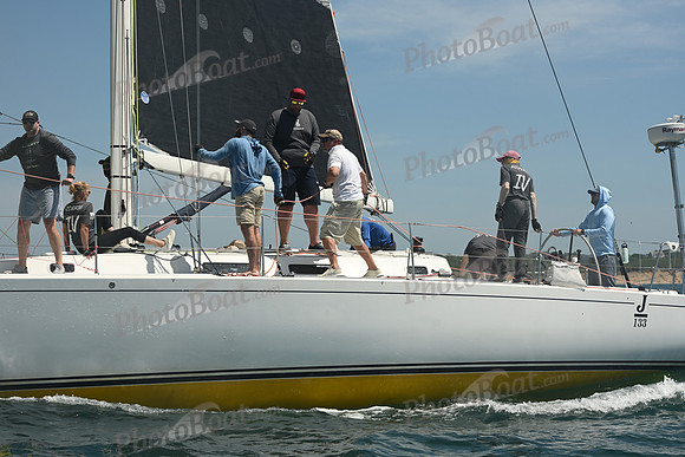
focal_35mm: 82
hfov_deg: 24.8
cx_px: 342
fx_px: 1561
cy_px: 228
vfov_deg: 16.7
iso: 320
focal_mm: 82
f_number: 9
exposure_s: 1/1000
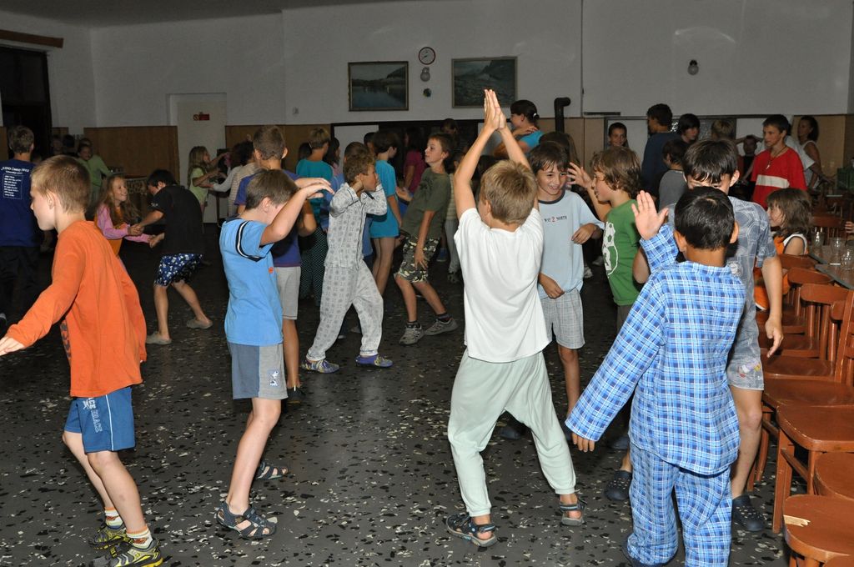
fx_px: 853
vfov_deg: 36.8
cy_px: 284
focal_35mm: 36
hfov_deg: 53.2
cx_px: 427
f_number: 6.3
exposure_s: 1/60
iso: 1250
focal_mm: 24
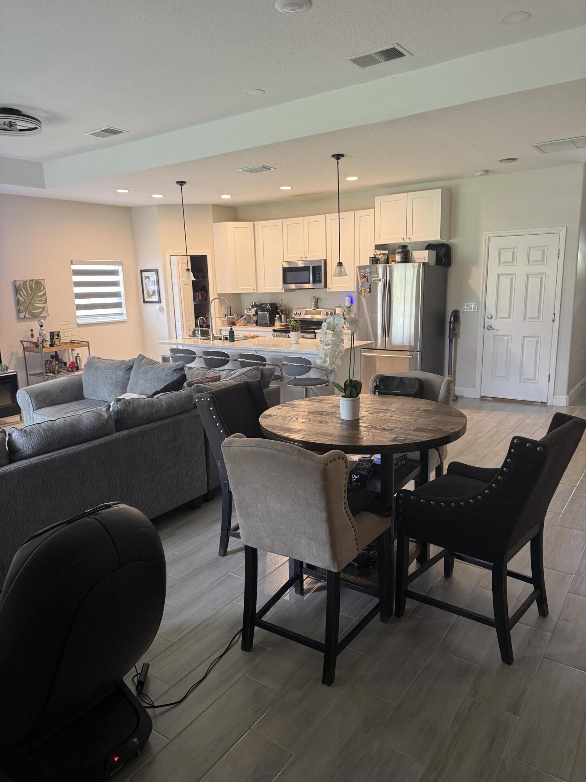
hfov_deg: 56.8
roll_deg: +1.3
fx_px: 542
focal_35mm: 24
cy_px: 391
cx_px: 293
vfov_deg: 71.6
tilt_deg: -10.9
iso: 200
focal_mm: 6.76
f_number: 1.78
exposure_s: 1/60
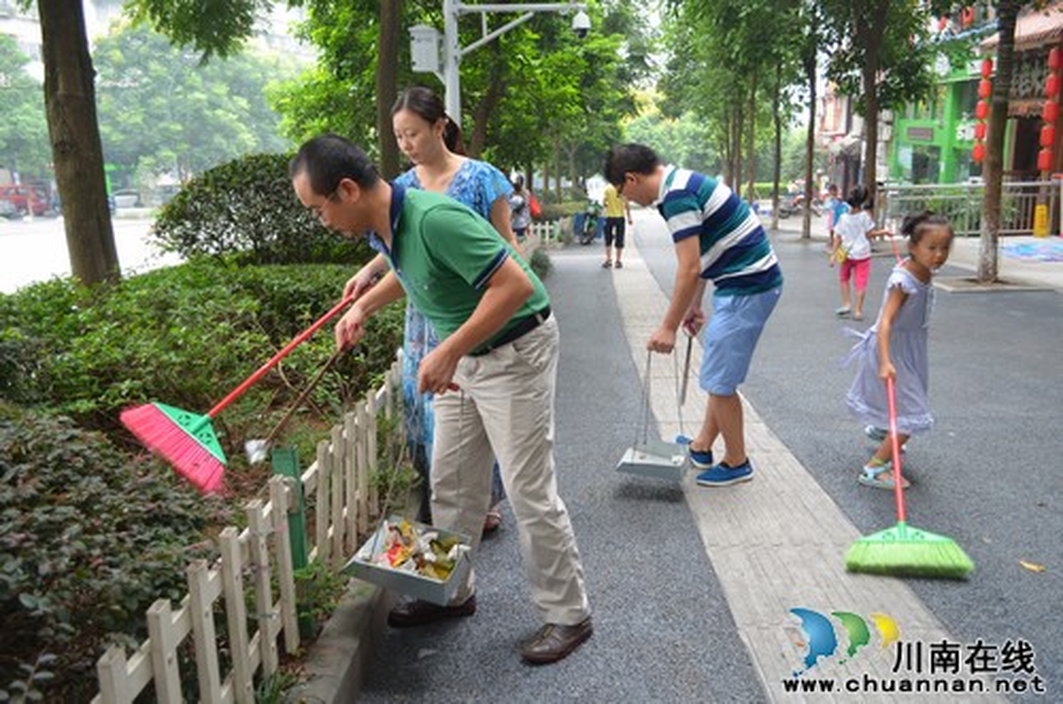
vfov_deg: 43.4
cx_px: 532
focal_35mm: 30
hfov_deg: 62.0
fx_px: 884
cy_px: 352
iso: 400
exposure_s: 1/90
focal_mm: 20
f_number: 4.8
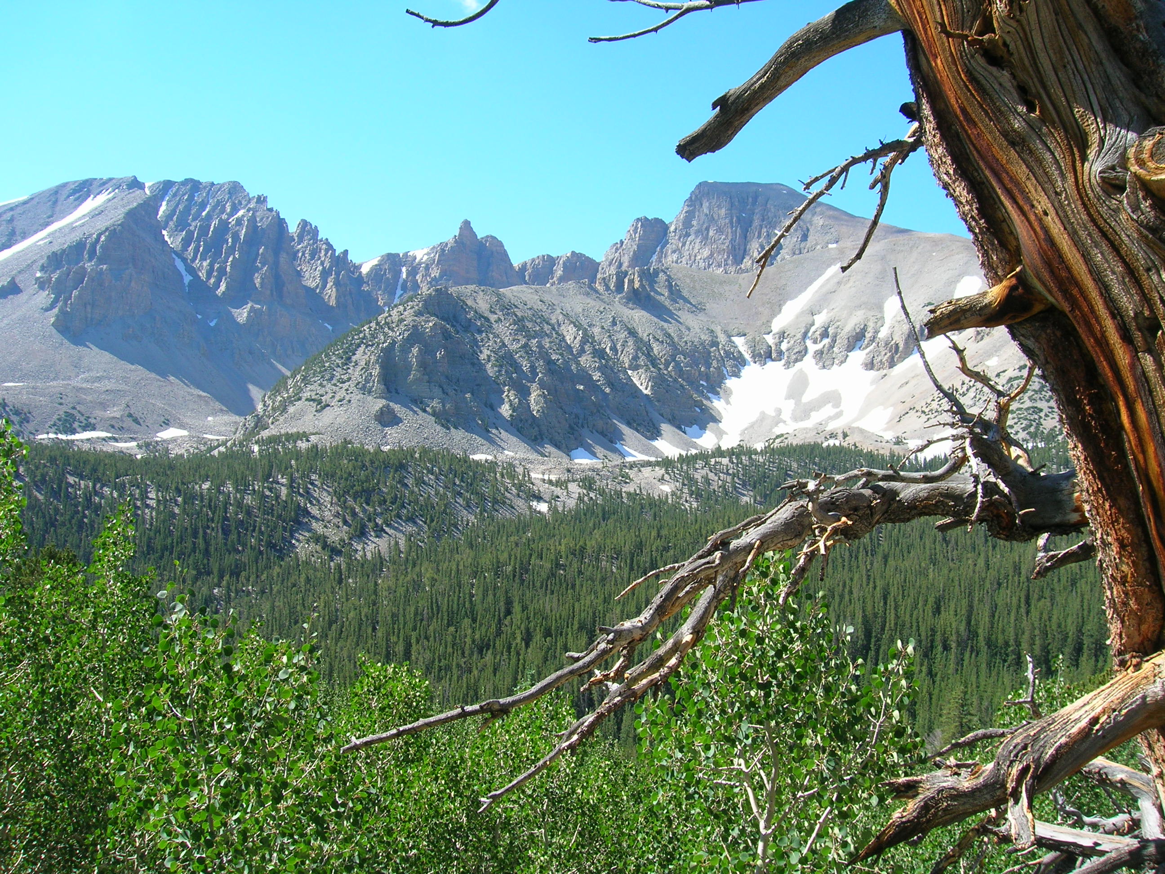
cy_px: 437
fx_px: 1144
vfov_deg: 41.8
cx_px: 582
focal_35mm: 34
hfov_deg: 54.0
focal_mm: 5.7
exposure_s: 1/165
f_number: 4.9
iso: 50
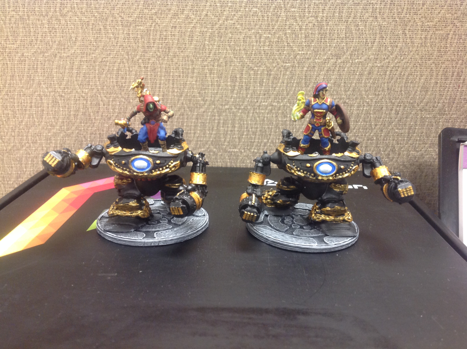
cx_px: 234
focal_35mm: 35
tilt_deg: -18.8
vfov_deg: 40.6
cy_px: 174
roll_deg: -0.8
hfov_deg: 52.7
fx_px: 471
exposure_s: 1/15
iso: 125
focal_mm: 4.28
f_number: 2.4
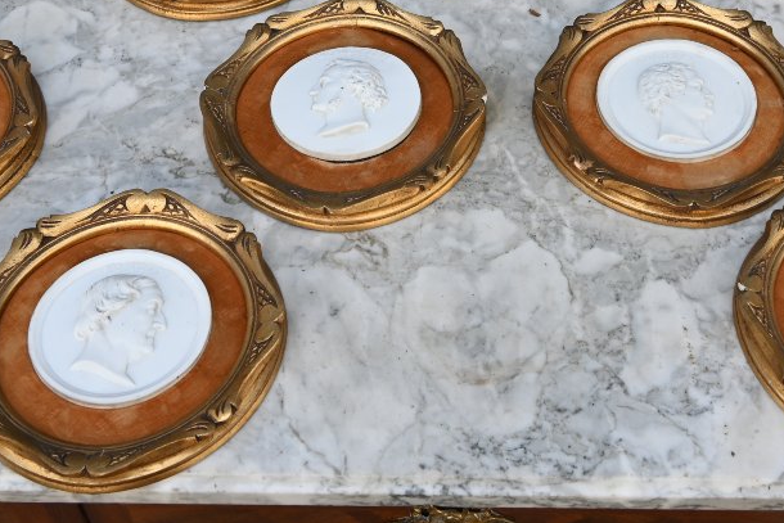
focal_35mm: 62
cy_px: 23
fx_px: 1350
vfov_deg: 21.3
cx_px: 454
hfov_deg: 32.3
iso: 200
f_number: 5.6
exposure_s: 1/250
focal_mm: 21
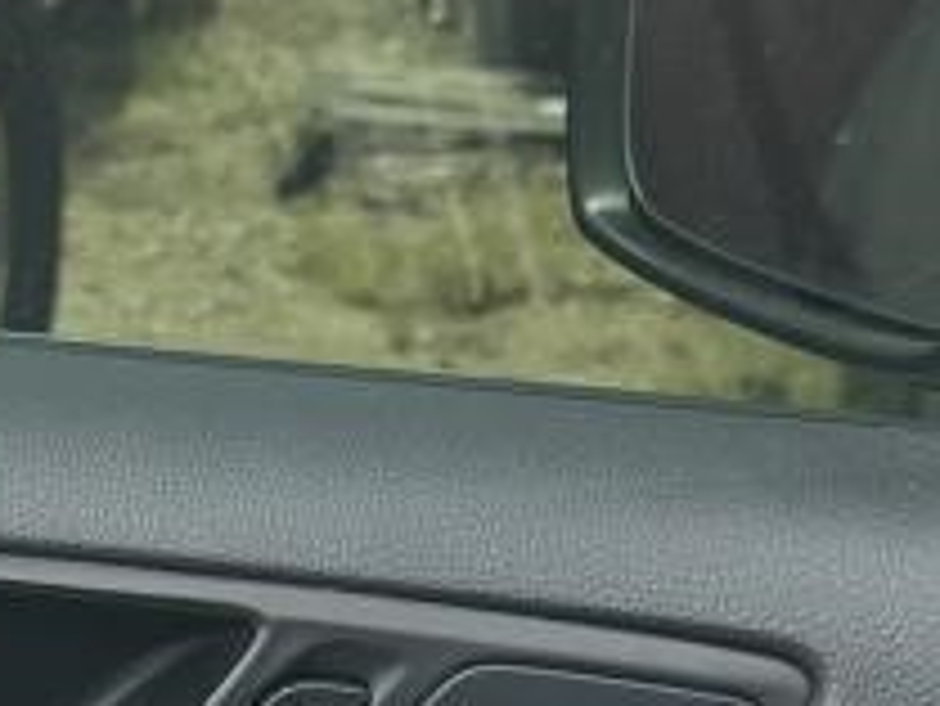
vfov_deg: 8.9
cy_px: 1799
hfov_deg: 12.9
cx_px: -351
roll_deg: -3.3
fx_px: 3994
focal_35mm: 147
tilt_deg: -29.9
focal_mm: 6.76
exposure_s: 1/1106
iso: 80
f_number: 1.78
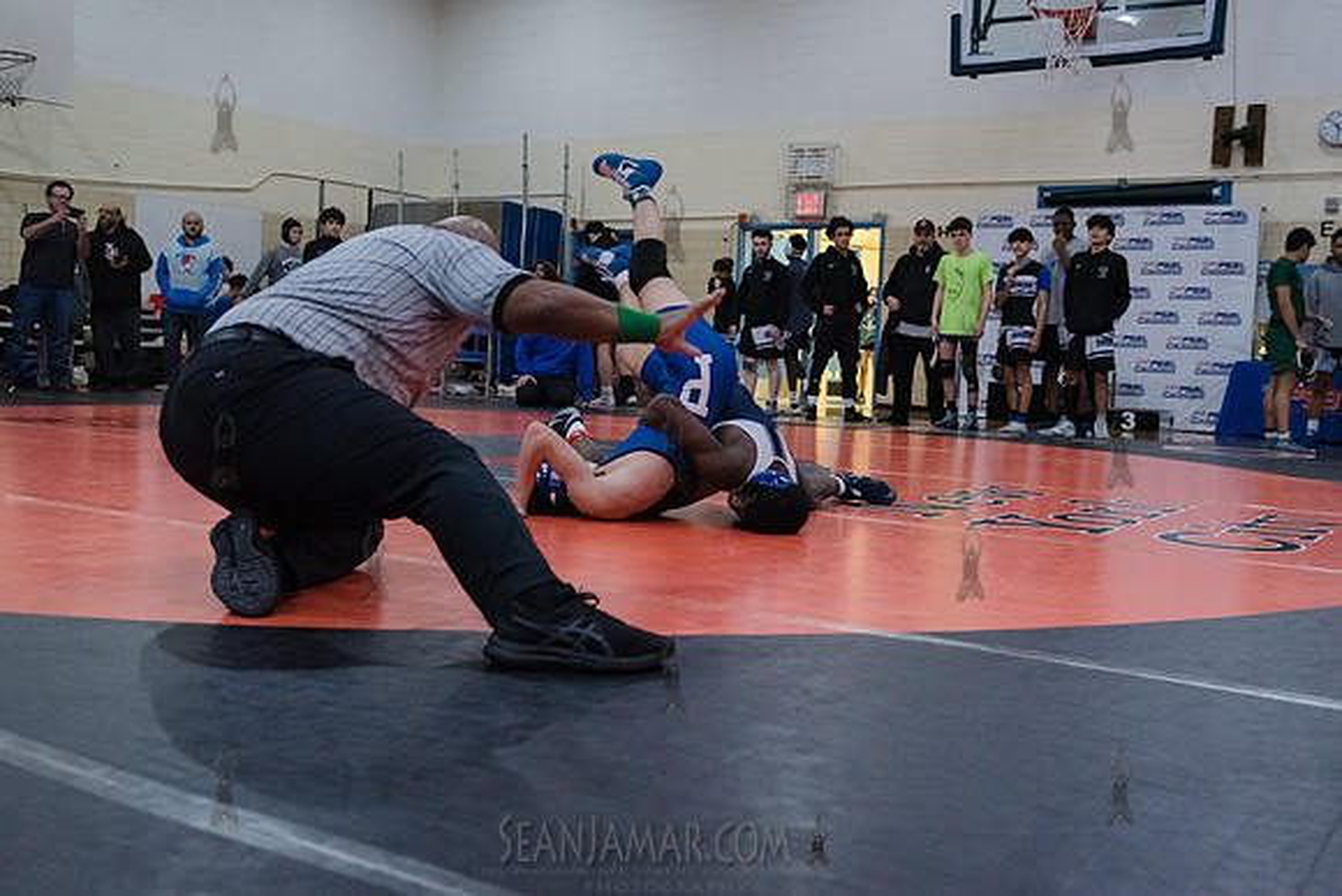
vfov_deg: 37.4
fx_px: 1321
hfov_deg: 53.9
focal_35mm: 35
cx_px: 671
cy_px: 448
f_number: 3.2
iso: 8000
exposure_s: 1/400
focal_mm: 32
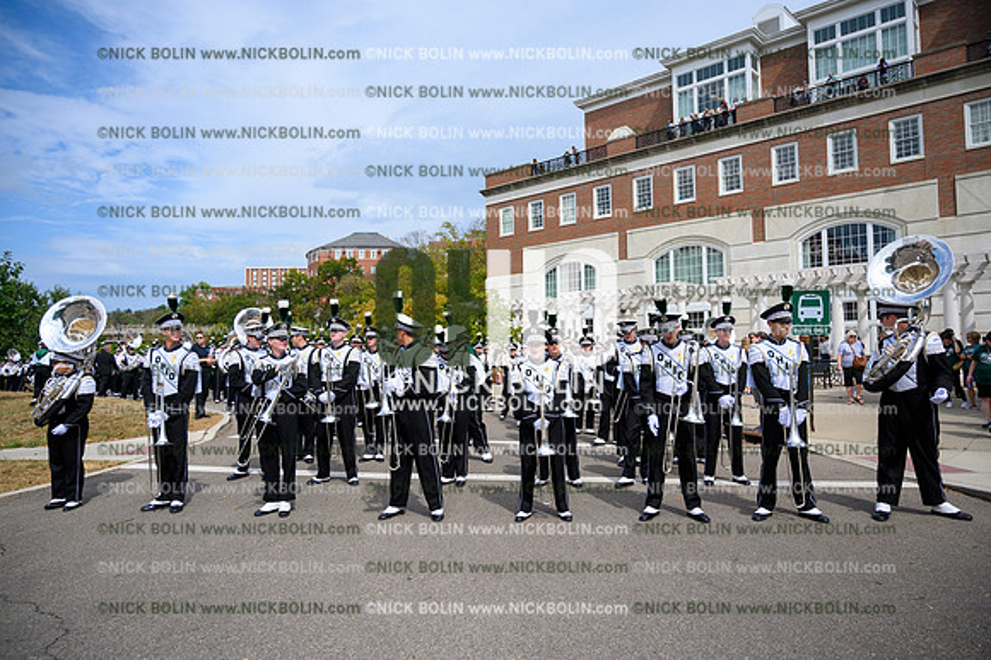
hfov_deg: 73.8
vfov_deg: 53.1
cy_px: 330
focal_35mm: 24
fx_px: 660
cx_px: 496
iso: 100
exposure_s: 1/1250
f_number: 4
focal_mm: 24
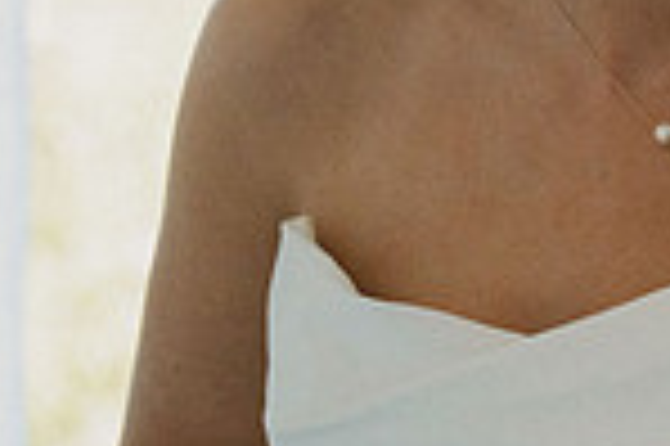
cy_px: 106
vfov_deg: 6.4
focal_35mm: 214
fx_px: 3978
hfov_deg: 9.3
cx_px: 1088
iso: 2500
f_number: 3.2
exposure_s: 1/2500
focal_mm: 55
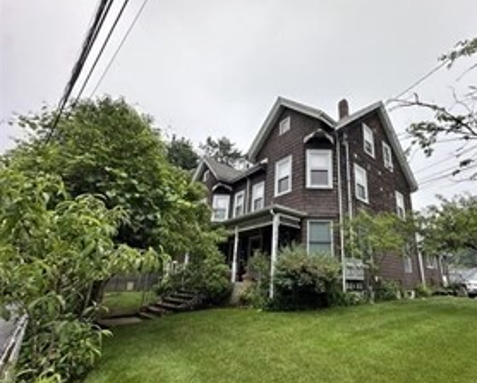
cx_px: 295
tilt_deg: +16.8
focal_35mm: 17
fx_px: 240
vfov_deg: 76.8
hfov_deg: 88.0
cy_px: 213
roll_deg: +0.4
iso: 40
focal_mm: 2.22
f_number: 2.2
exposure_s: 1/260
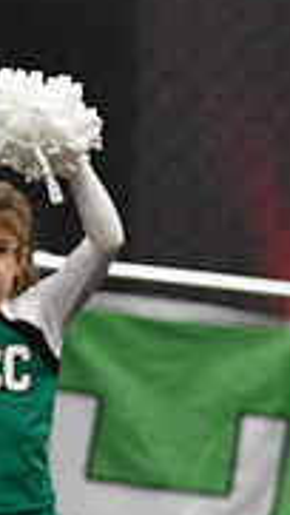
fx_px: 8914
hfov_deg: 1.9
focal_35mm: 653
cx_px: 796
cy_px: 440
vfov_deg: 3.3
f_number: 2.8
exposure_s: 1/800
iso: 4000
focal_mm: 130
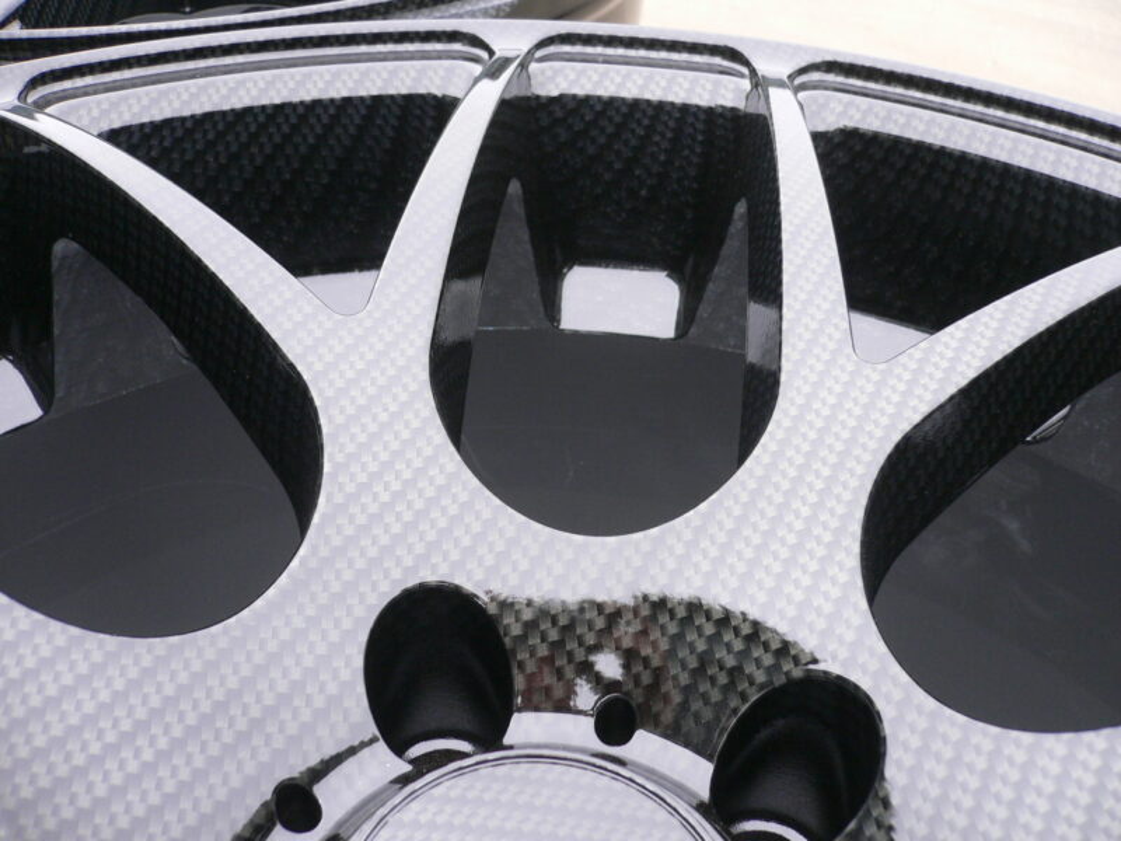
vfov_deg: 40.7
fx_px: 1133
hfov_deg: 52.6
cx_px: 560
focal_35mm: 35
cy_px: 420
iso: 100
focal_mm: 5.8
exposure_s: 1/30
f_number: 2.8
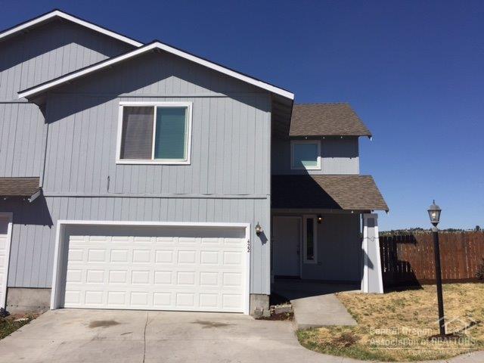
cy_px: 182
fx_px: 405
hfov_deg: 61.7
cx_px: 242
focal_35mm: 29
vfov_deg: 48.2
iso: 32
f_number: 2.2
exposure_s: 1/4405
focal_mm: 4.15
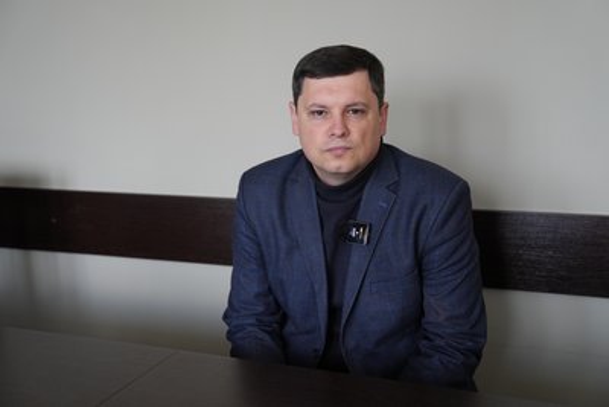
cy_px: 204
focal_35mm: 43
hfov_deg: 45.4
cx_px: 304
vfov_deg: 31.2
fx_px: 728
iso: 1000
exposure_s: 1/160
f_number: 4
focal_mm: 43
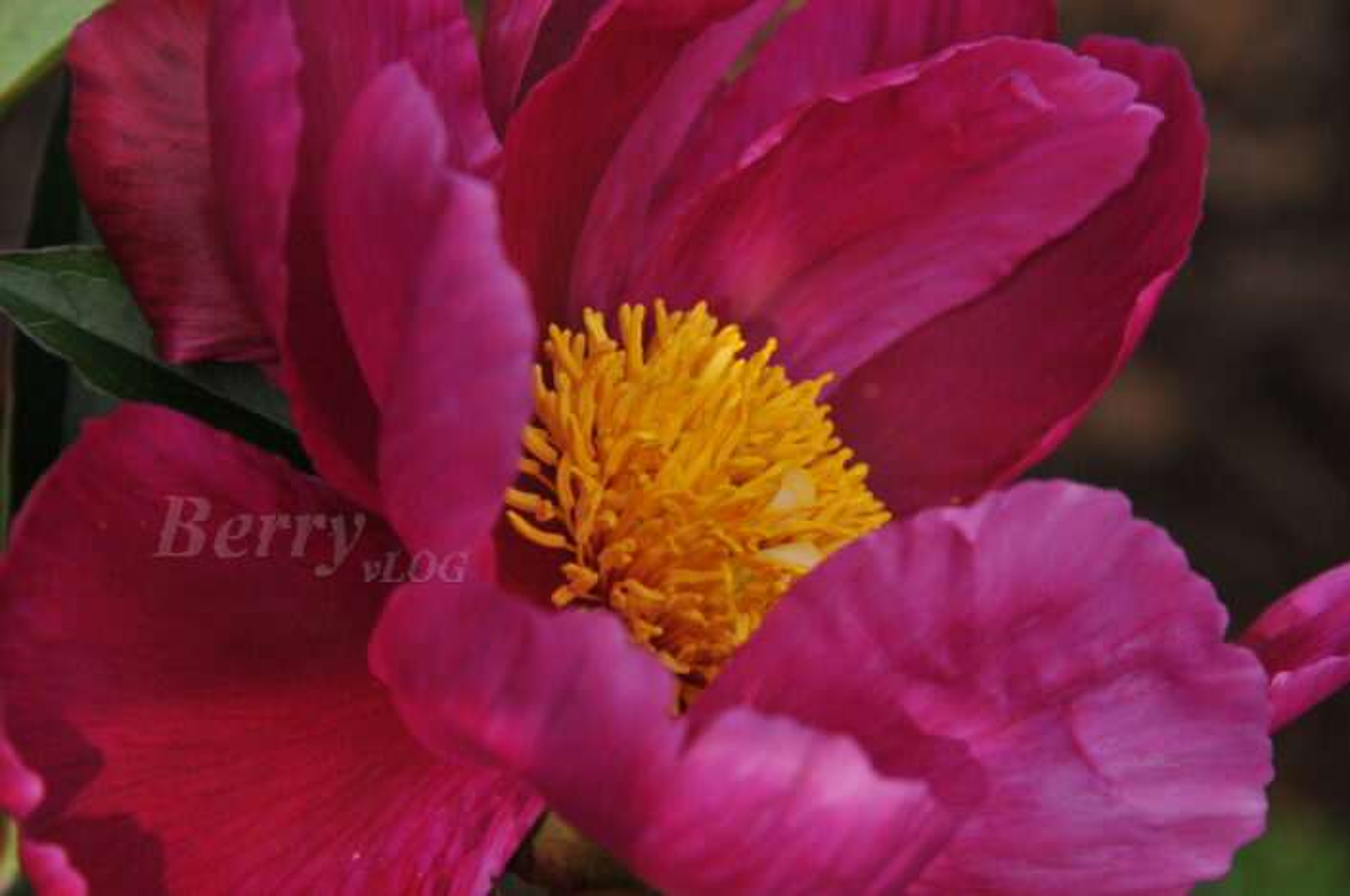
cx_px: 675
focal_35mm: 300
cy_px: 448
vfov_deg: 4.6
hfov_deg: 6.9
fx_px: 11234
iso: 500
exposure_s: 1/500
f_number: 11
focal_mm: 200
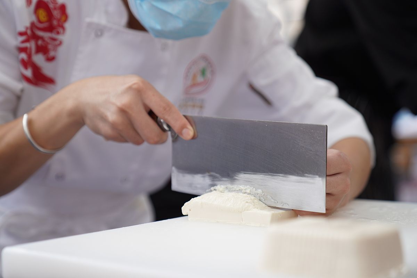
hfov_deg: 28.8
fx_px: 811
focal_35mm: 70
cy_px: 139
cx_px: 208
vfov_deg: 19.5
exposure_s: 1/200
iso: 125
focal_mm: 70
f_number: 2.8
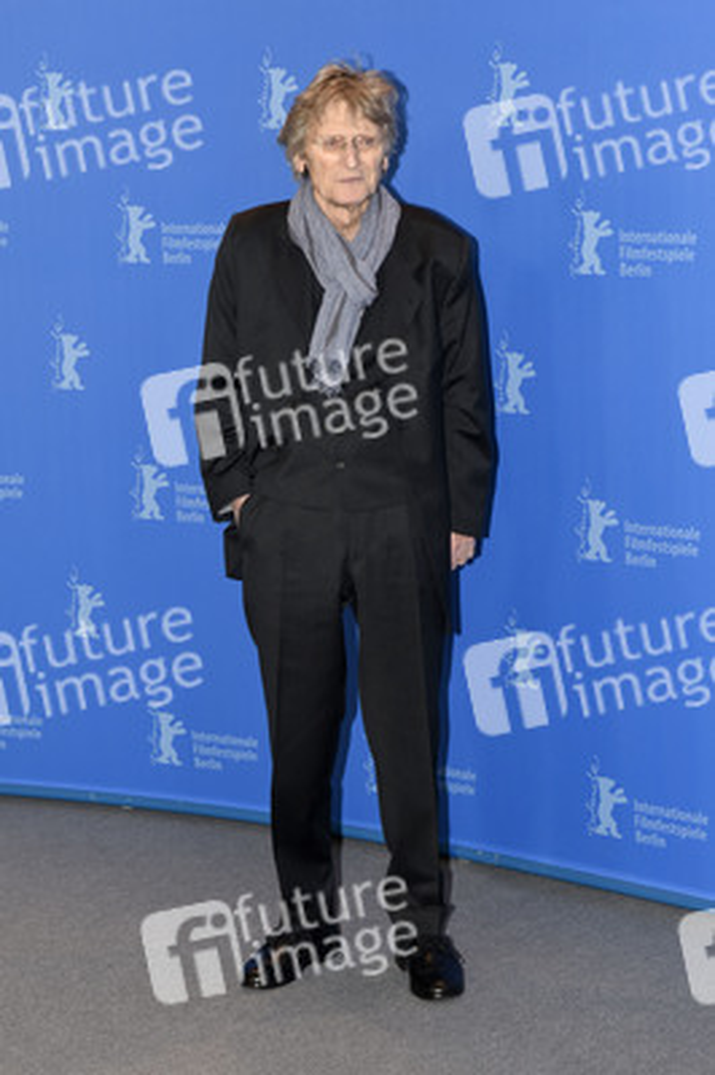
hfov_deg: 16.5
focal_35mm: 82
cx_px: 358
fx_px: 2462
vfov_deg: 24.6
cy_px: 538
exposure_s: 1/250
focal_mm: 55
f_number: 5
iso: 640
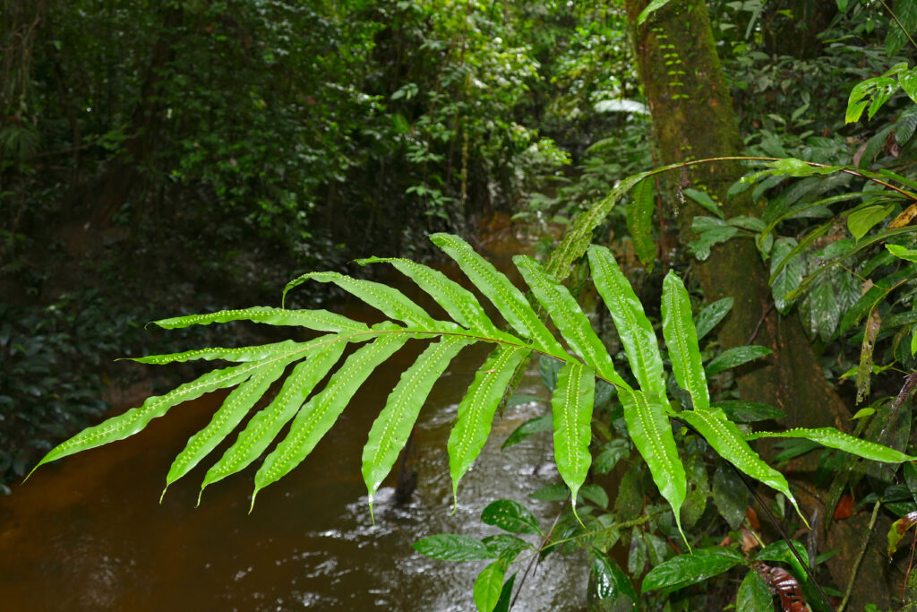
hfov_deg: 48.5
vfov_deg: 33.4
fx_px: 1019
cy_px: 306
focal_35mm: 40
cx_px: 458
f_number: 3.2
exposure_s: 1/60
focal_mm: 14.5
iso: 125
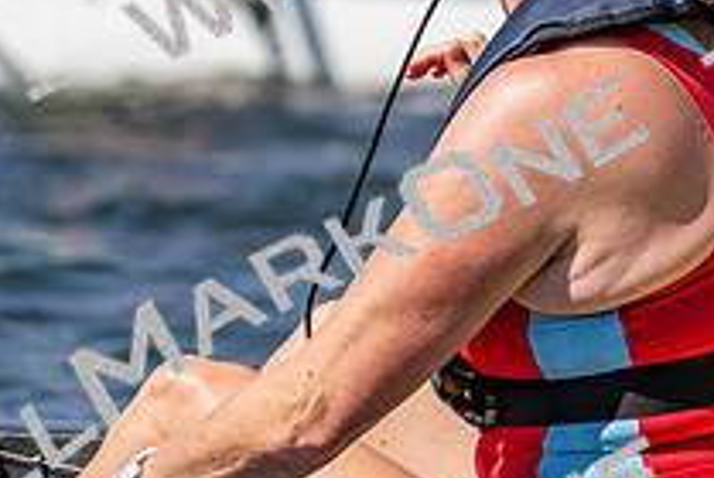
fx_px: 13168
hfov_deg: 3.1
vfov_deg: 2.1
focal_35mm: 663
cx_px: 547
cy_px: 70
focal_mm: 239
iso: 200
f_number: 5.6
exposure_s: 1/2000
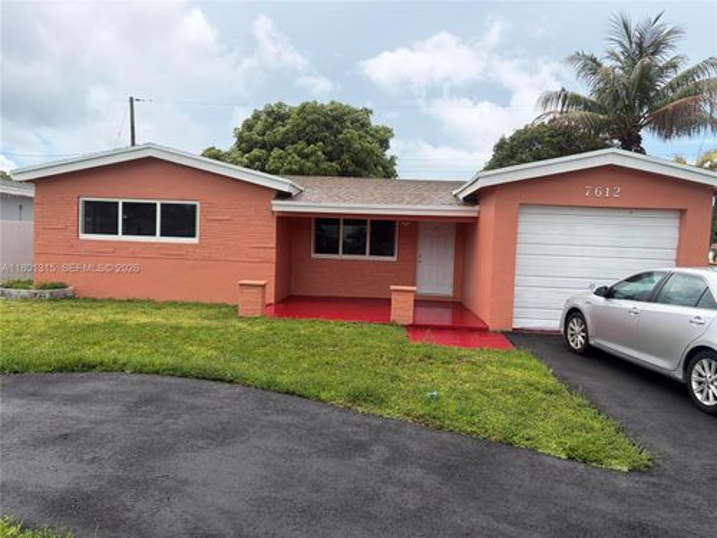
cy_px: 269
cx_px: 358
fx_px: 539
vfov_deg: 53.1
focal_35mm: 26
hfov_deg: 67.3
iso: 50
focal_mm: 5.96
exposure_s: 1/2451
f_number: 1.6
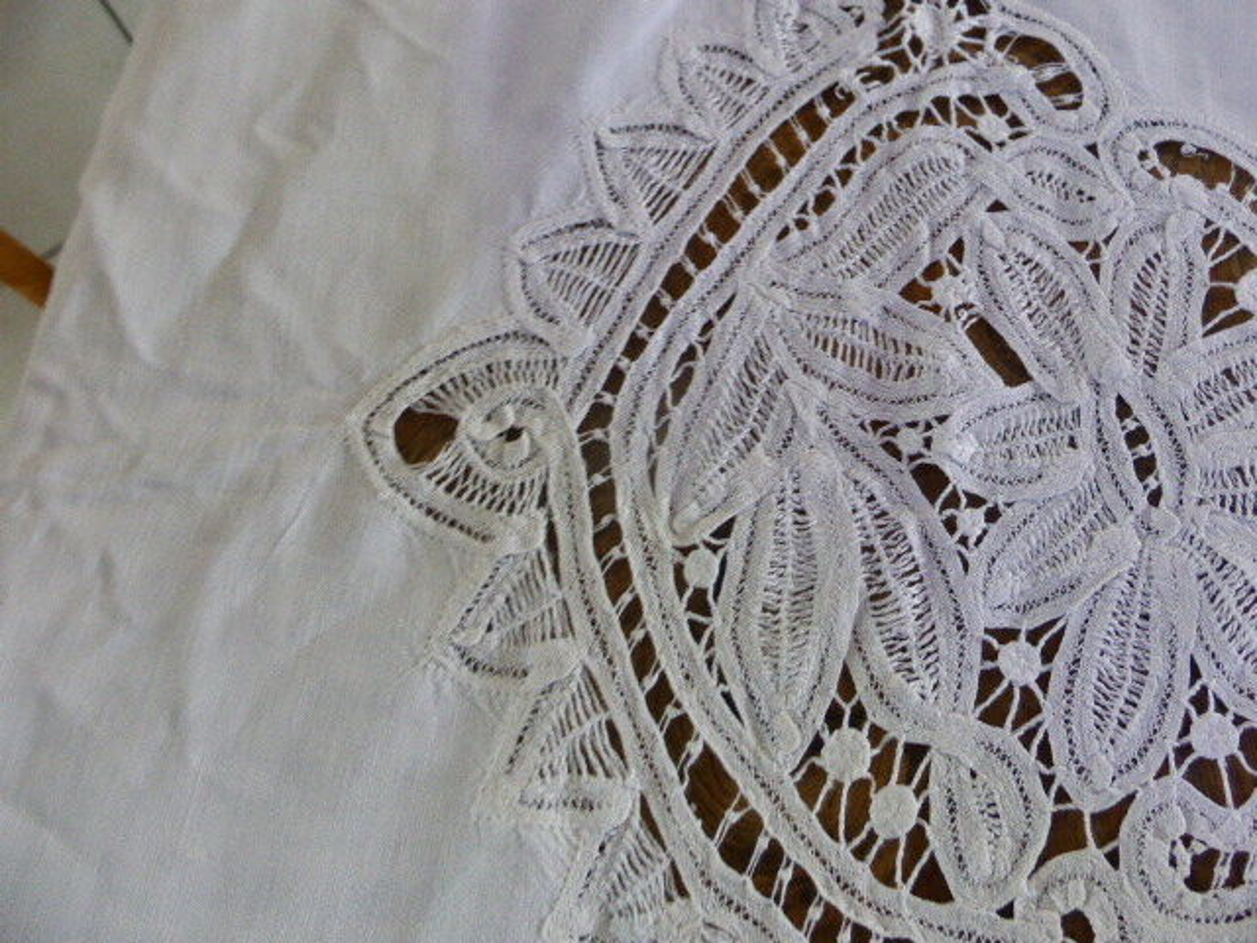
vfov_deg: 49.7
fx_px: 1017
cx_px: 628
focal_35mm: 28
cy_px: 472
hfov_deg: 63.4
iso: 400
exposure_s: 1/15
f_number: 3.4
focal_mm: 4.8
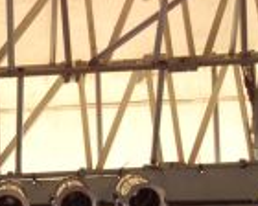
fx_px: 1932
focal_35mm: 253
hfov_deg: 7.5
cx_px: -136
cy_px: 307
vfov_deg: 6.0
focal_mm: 42
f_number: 5.3
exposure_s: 1/100
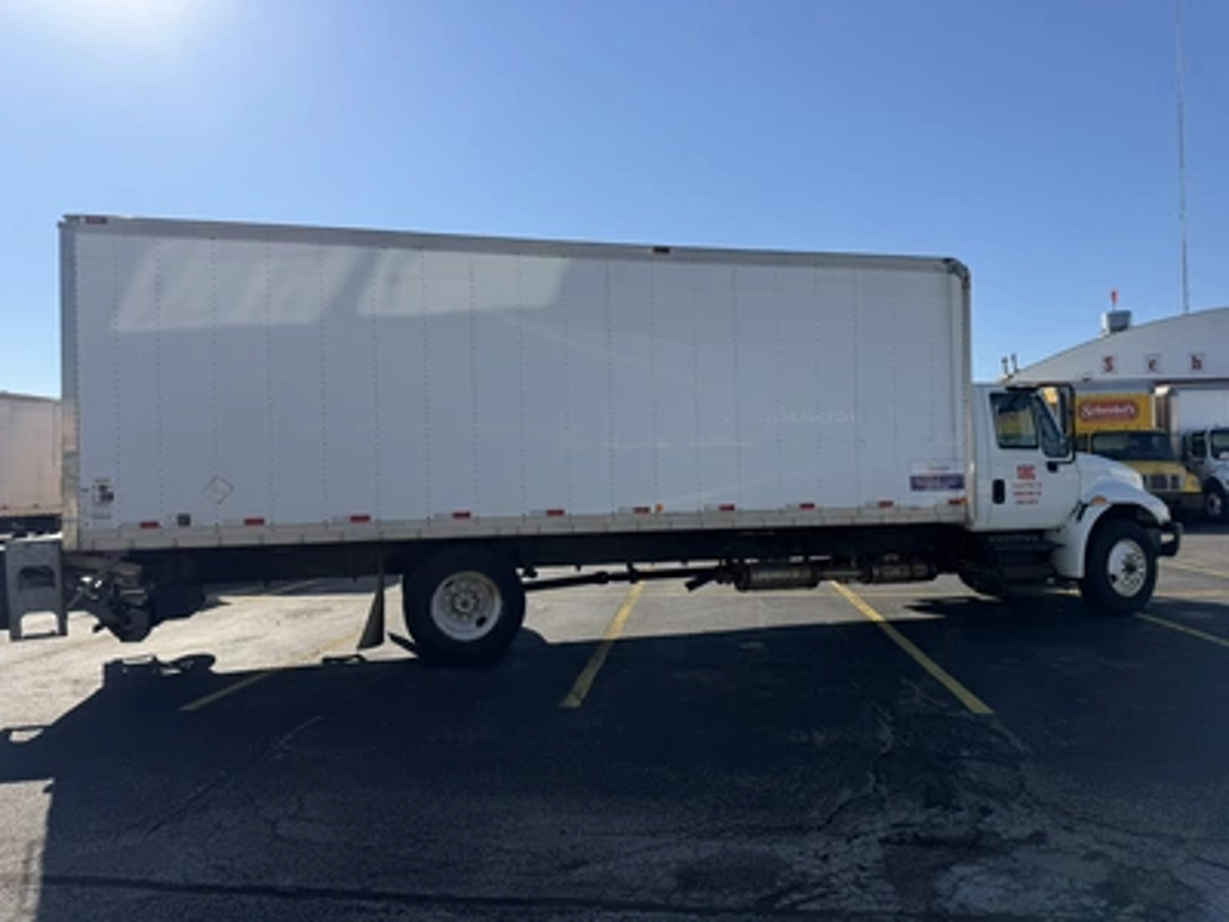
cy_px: 461
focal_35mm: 24
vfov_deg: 56.8
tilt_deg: +2.5
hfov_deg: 71.6
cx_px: 614
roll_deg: +0.4
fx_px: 852
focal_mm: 6.76
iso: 80
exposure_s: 1/5319
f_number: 1.78
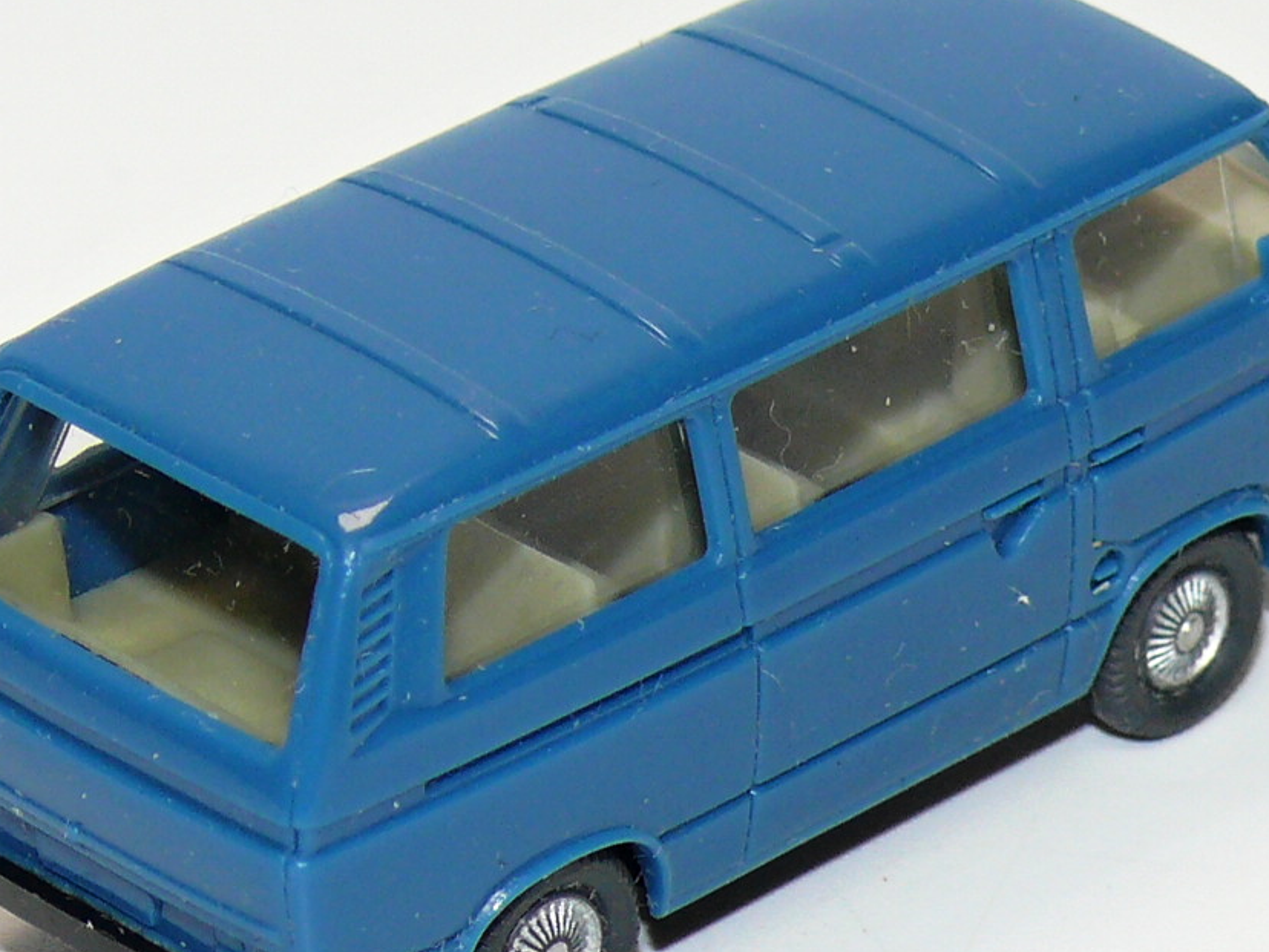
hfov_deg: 7.6
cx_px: 662
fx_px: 9568
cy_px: 383
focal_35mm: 261
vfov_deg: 5.7
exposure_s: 1/30
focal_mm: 16.1
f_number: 4
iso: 100
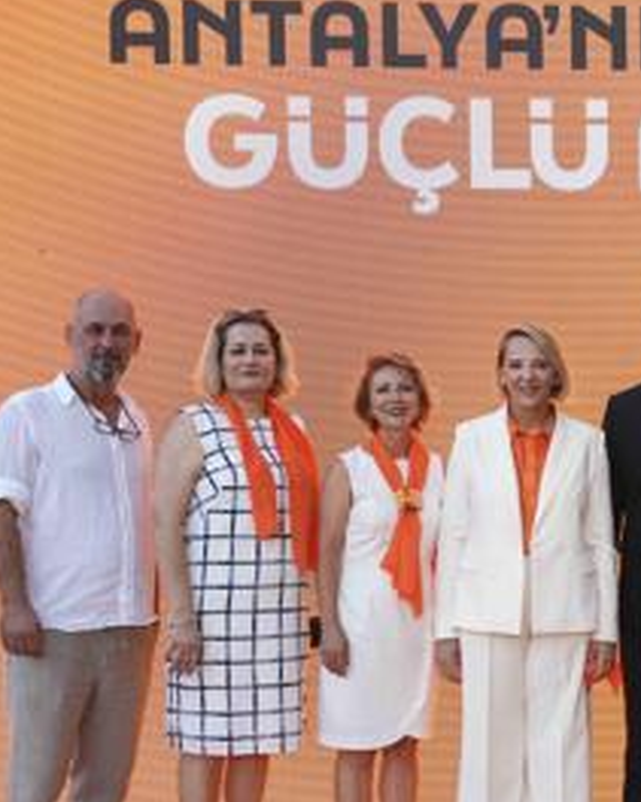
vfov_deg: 33.5
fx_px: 1329
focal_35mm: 56
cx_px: 588
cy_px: 489
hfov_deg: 26.2
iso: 320
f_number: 4
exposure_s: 1/250
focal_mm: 30
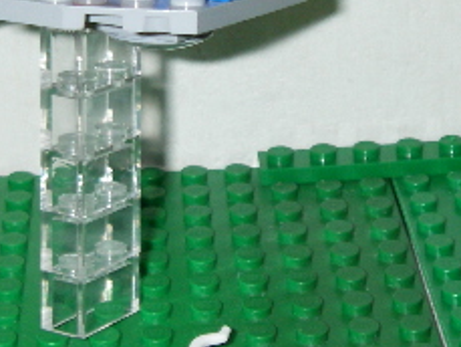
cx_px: 141
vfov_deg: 12.0
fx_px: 1639
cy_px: 93
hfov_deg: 16.0
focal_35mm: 123
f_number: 3.4
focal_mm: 7.3
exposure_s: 1/40
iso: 160
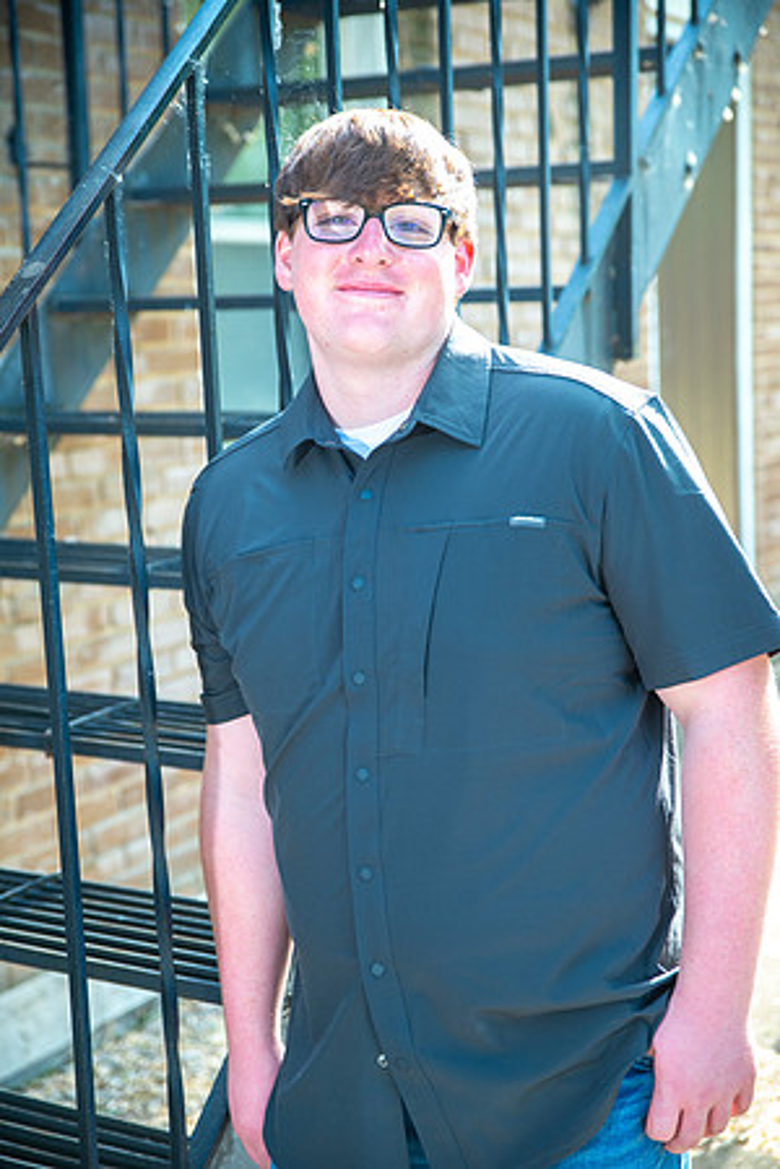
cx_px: 390
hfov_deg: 23.4
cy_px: 584
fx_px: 1885
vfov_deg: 34.5
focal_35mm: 58
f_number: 3.2
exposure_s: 1/200
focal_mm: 58
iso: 320
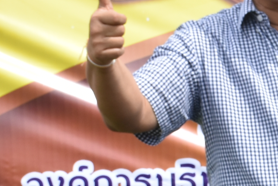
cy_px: 280
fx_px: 2555
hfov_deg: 6.1
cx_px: 487
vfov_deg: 4.1
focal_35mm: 331
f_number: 8
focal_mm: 40
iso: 200
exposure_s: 1/250
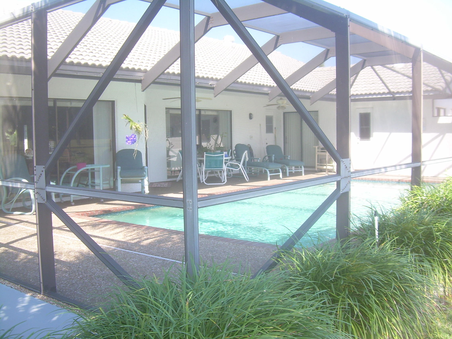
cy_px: 170
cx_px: 226
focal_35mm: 38
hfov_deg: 49.0
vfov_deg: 37.7
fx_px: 496
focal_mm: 6.3
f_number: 2.8
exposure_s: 1/136
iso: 50
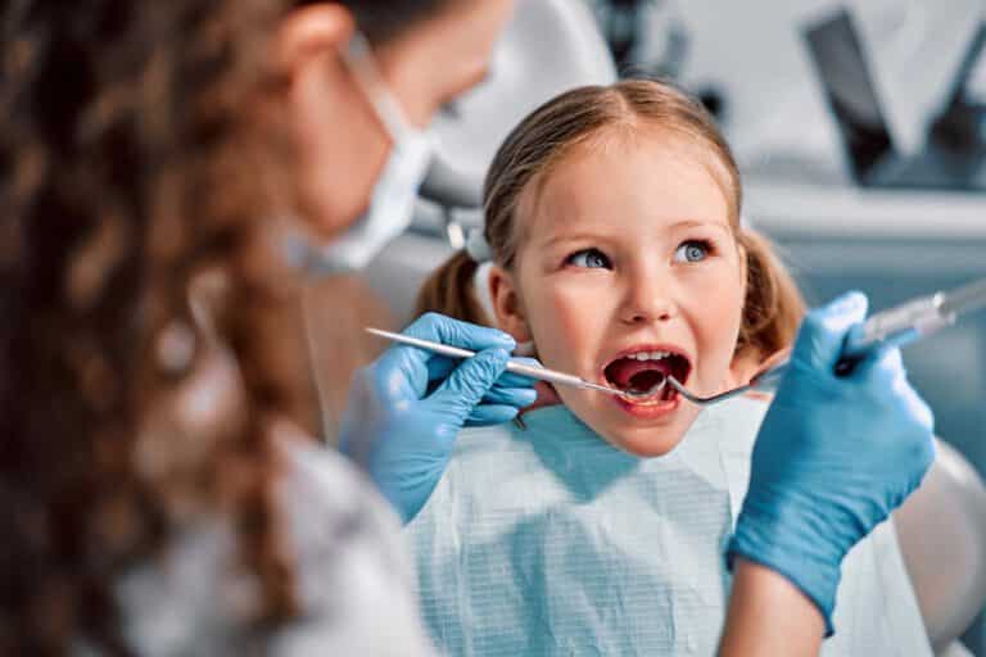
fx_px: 1506
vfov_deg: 24.6
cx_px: 493
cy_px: 328
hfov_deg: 36.2
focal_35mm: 55
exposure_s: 1/200
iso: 250
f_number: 1.8
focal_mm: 55
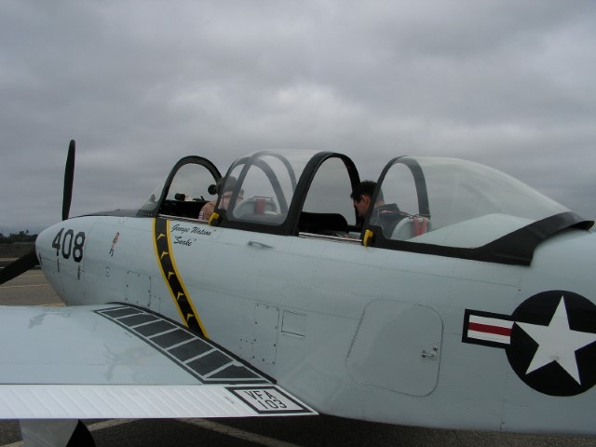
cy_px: 224
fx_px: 620
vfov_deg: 39.7
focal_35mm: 36
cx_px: 298
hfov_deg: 51.4
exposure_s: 1/400
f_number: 4.8
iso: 50
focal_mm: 6
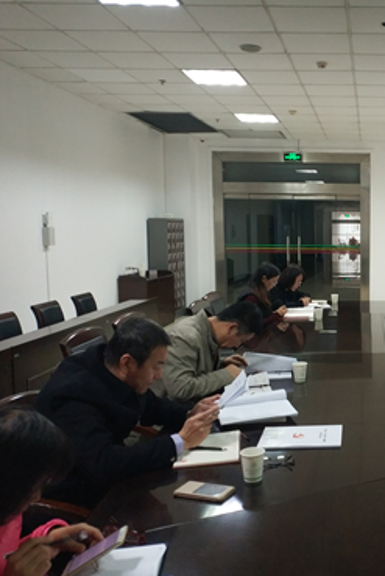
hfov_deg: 28.3
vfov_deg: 43.6
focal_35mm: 45
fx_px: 721
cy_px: 287
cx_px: 374
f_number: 2
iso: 376
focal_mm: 4.5
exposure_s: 1/20
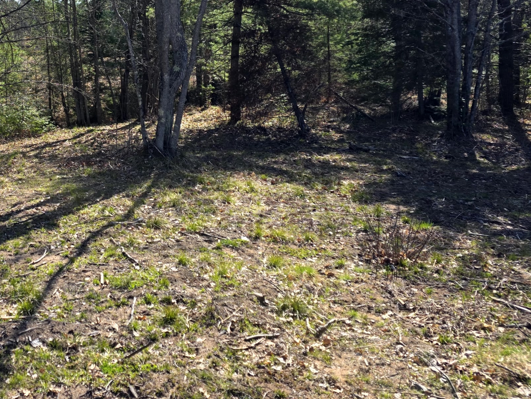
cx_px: 97
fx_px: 644
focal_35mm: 42
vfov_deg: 33.0
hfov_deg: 42.5
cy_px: 60
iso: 80
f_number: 1.7
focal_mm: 6.3
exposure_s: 1/2782
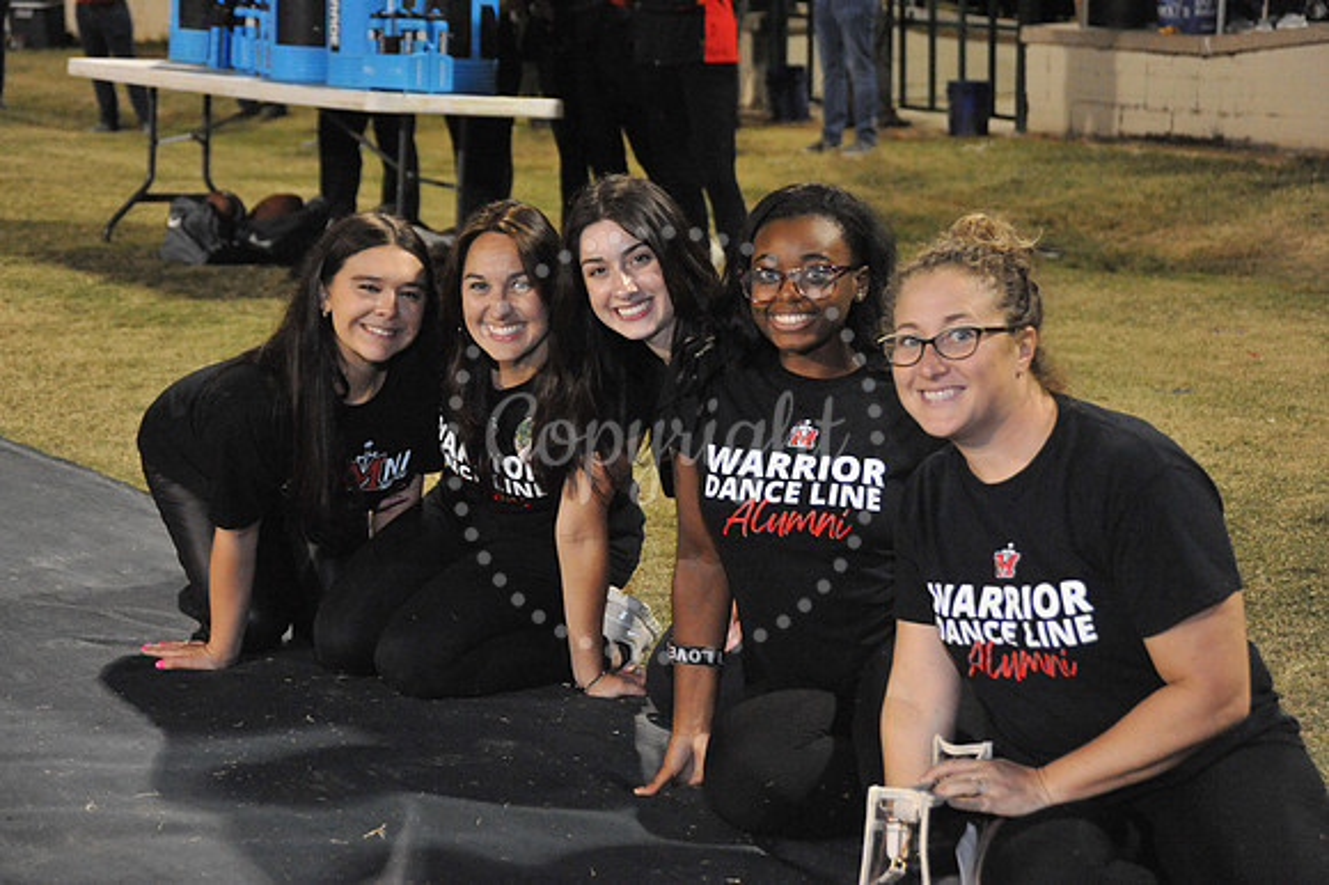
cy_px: 442
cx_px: 664
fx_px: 2583
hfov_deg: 28.9
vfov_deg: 19.4
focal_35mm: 70
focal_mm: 70
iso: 6400
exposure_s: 1/160
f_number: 5.6
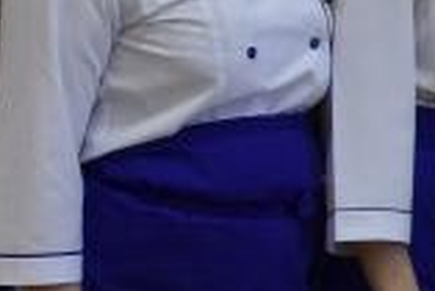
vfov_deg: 7.6
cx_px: 1189
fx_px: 2129
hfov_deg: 9.7
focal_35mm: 176
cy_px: -209
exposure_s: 1/125
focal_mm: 18
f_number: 5.6
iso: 800
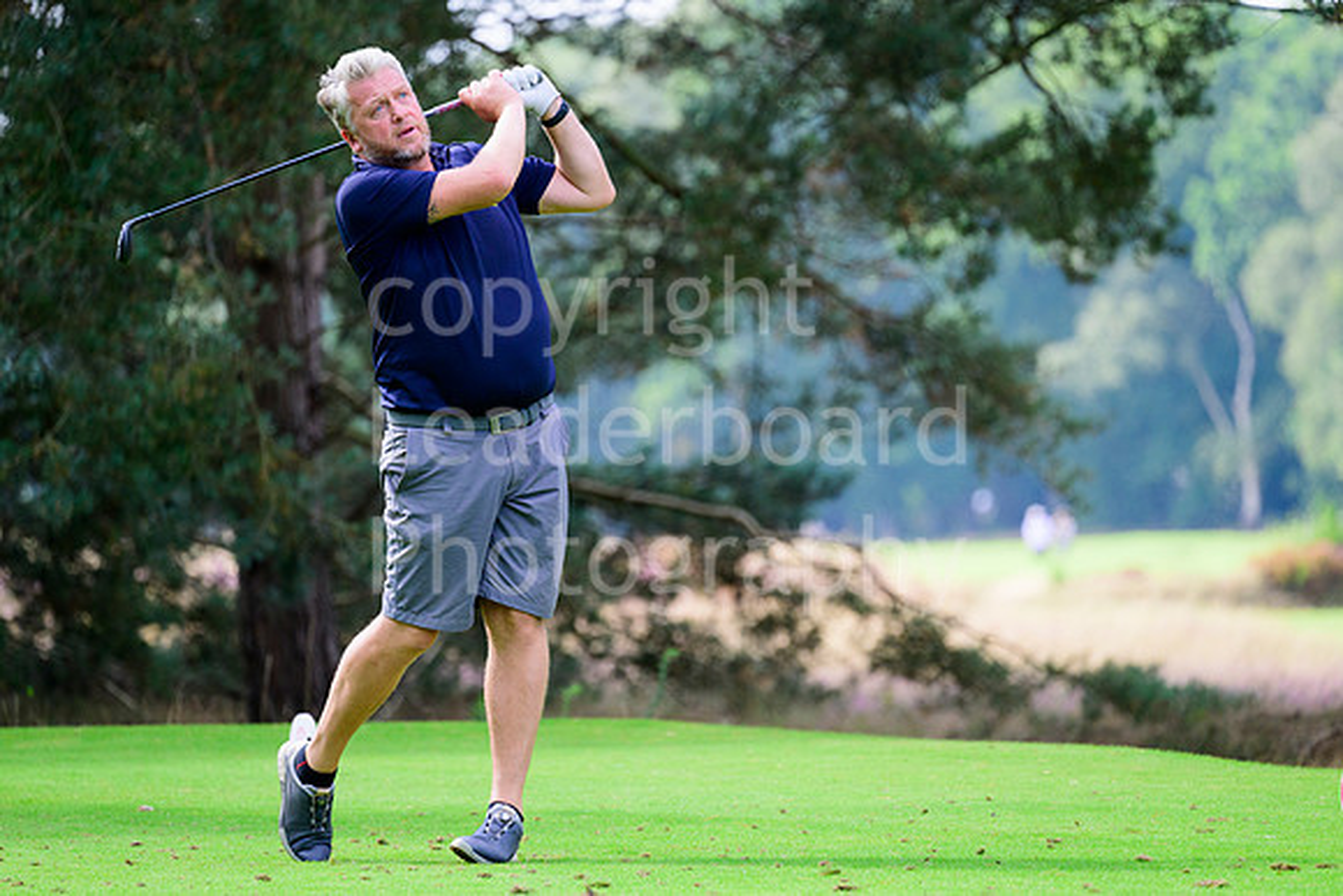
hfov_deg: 6.5
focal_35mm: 317
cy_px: 448
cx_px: 672
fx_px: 11837
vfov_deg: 4.3
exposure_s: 1/1000
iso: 800
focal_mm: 300
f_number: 5.6
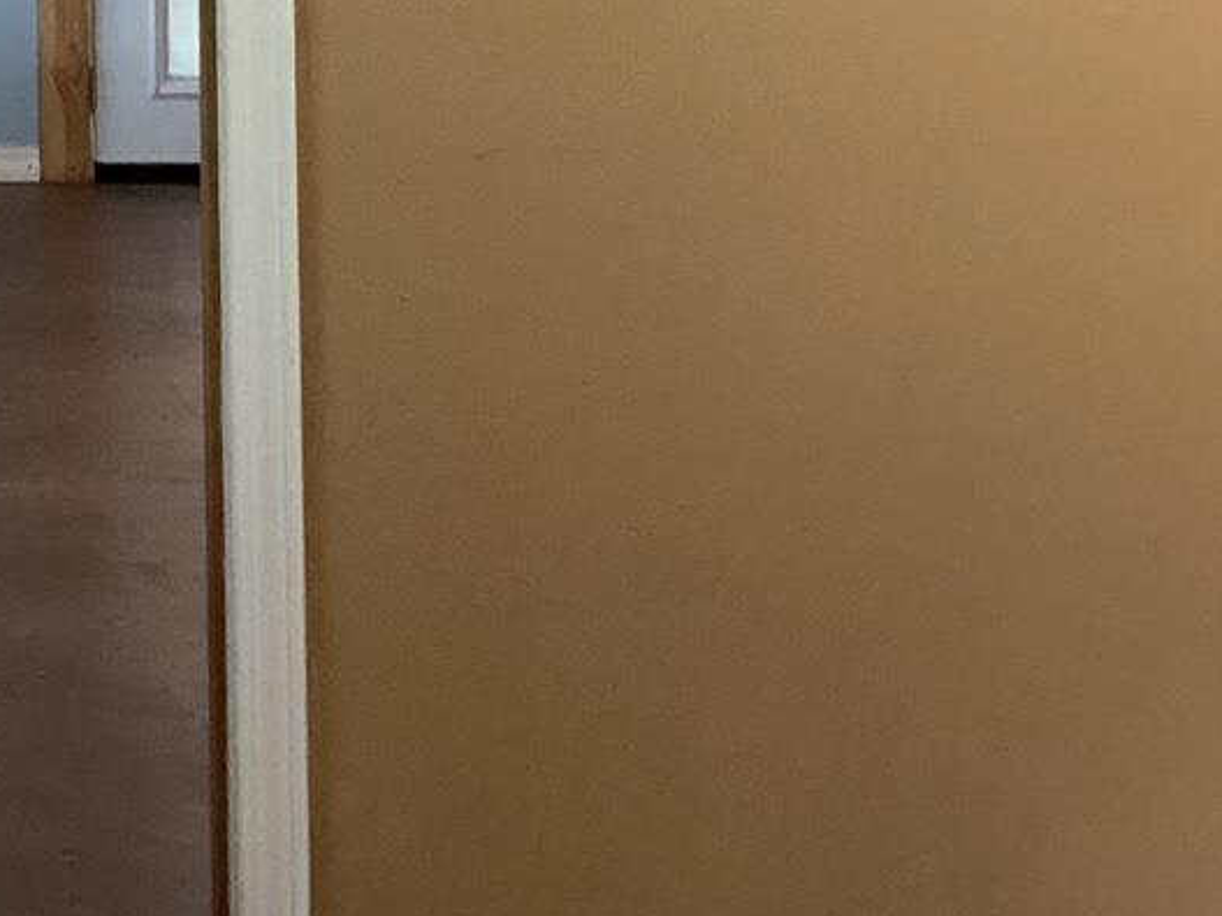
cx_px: -290
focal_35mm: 96
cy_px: -364
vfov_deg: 14.6
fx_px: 3388
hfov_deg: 19.2
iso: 320
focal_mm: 3.3
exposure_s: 1/33
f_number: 2.4
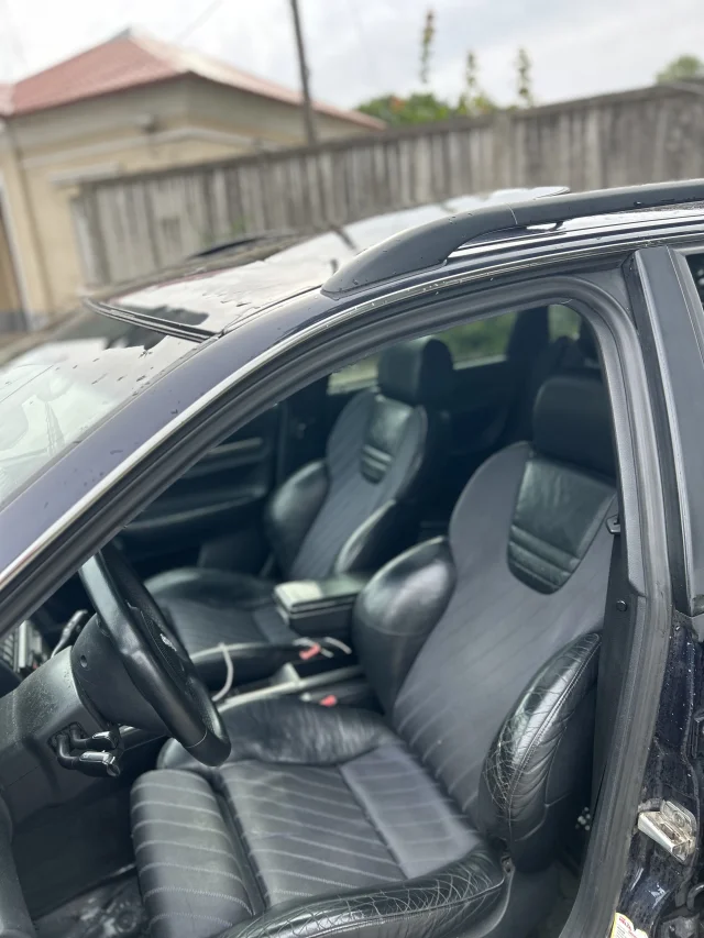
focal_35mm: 26
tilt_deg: -17.1
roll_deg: +6.0
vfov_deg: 67.3
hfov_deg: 53.1
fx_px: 705
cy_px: 469
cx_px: 352
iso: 50
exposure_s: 1/533
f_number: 1.5
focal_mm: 5.7
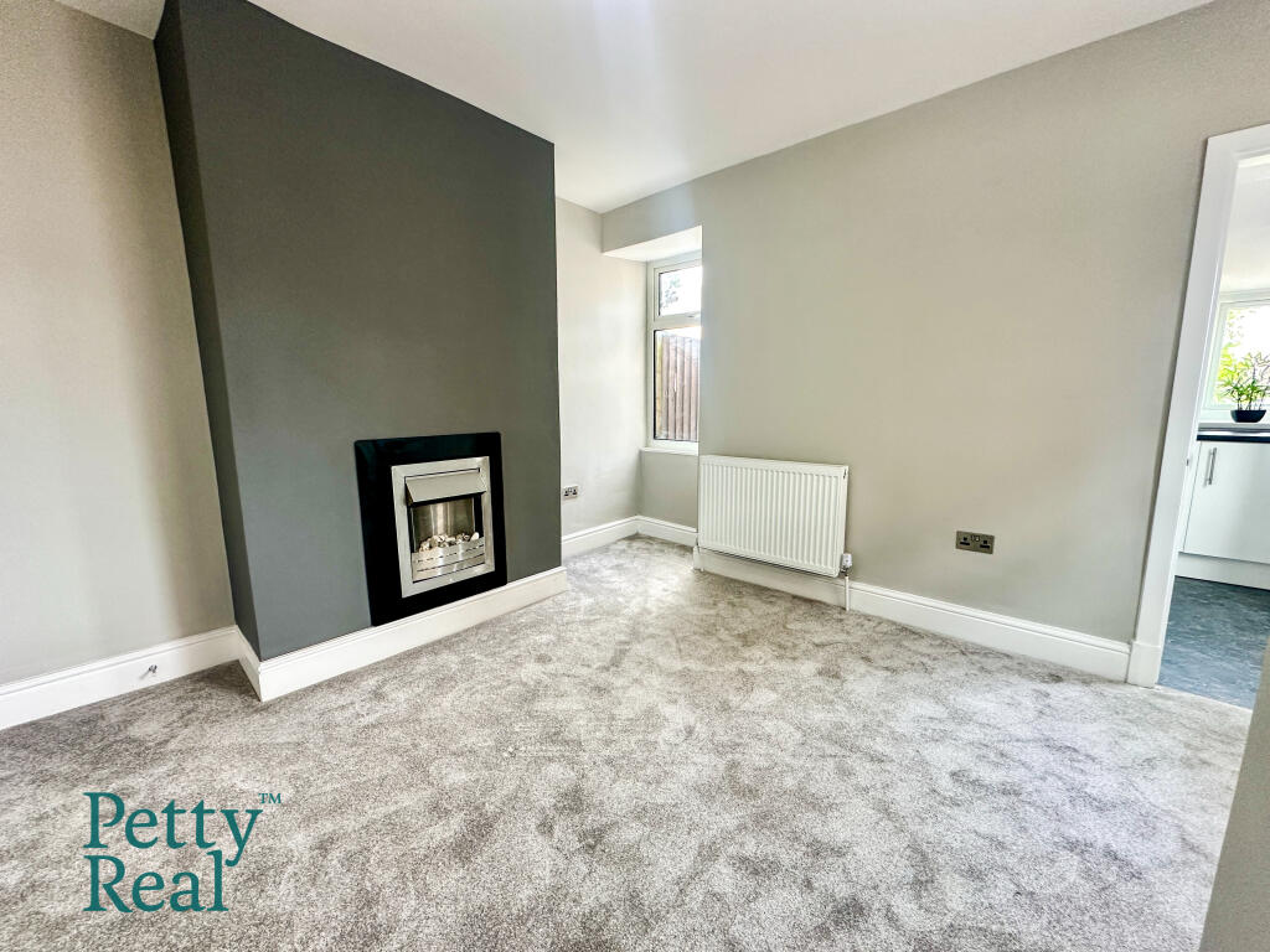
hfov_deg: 102.1
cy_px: 476
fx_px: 514
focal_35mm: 14
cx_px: 635
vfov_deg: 85.7
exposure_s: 1/99
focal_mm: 2.22
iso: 160
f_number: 2.2
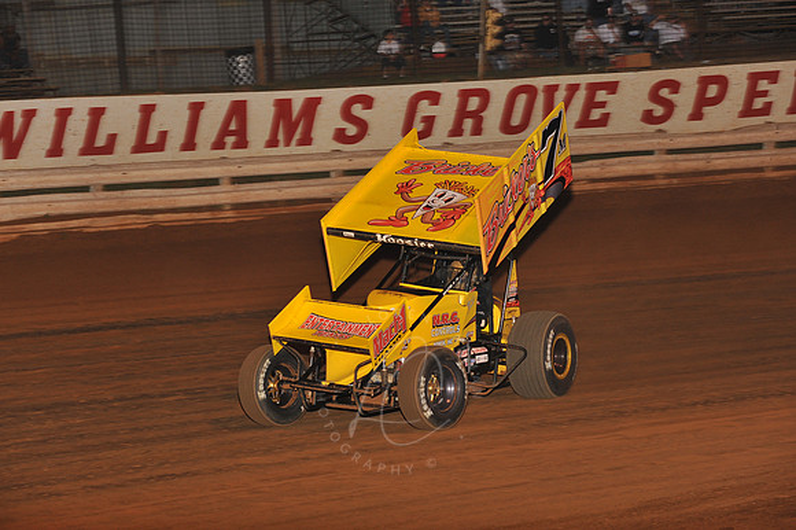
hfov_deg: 18.3
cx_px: 398
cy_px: 265
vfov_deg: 12.2
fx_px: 2475
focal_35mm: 112
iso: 1000
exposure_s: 1/320
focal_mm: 112
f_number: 6.3
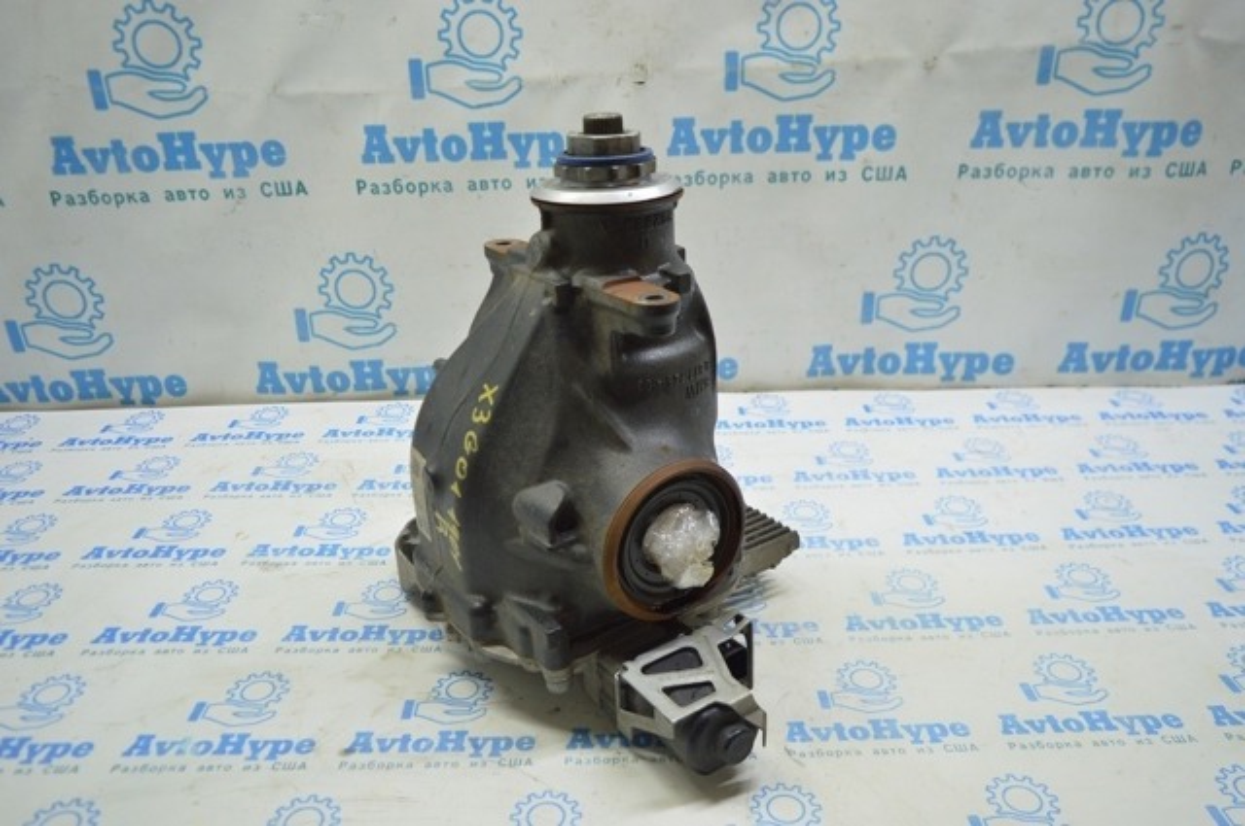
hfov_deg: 67.4
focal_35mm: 27
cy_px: 413
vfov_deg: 47.8
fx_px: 933
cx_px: 622
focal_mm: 18
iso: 400
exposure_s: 1/40
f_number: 3.5
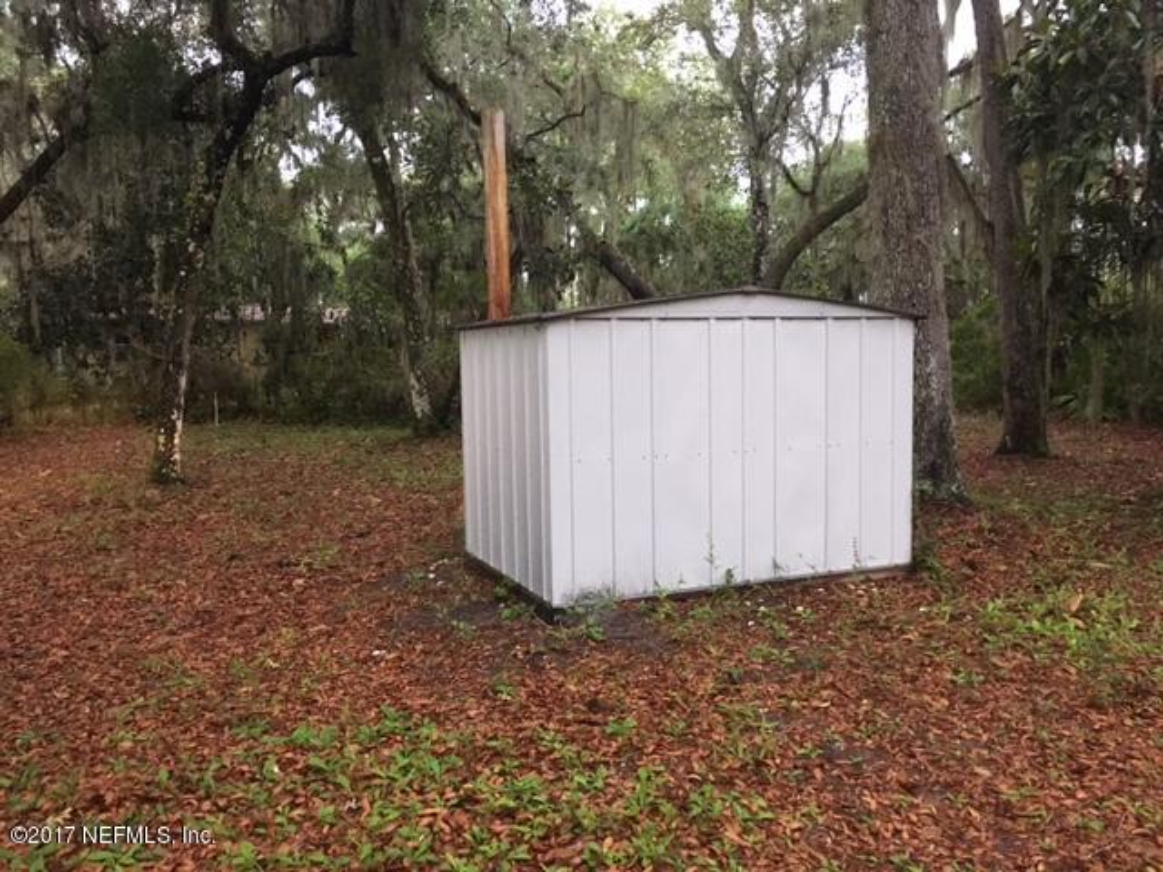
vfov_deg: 48.2
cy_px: 436
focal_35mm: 29
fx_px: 974
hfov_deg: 61.7
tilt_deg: -3.5
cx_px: 582
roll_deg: -0.7
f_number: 2.2
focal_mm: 4.15
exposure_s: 1/30
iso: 200
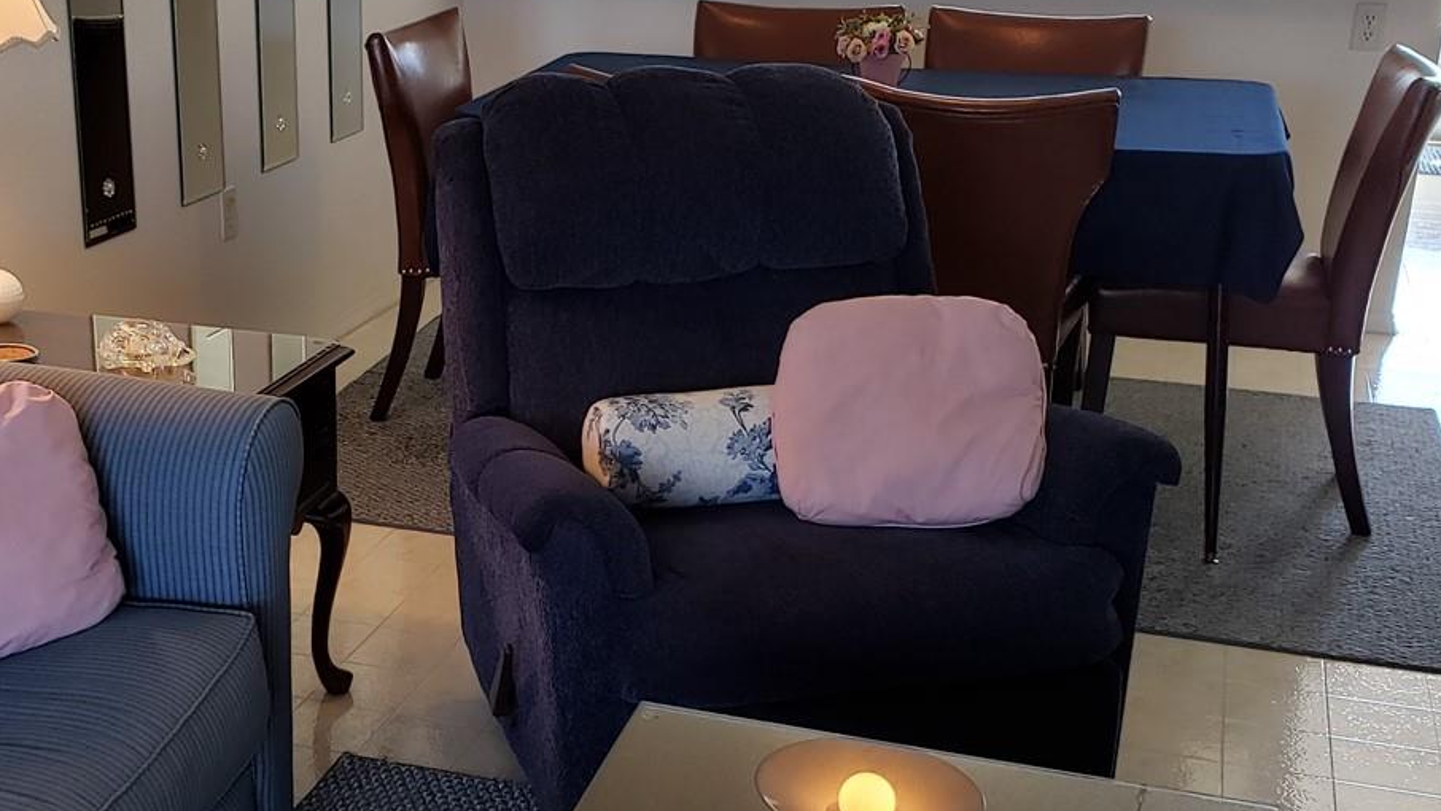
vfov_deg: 23.9
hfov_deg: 40.7
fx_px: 1911
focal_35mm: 50
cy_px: 499
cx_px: 455
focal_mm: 4.3
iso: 100
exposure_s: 1/60
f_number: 2.4
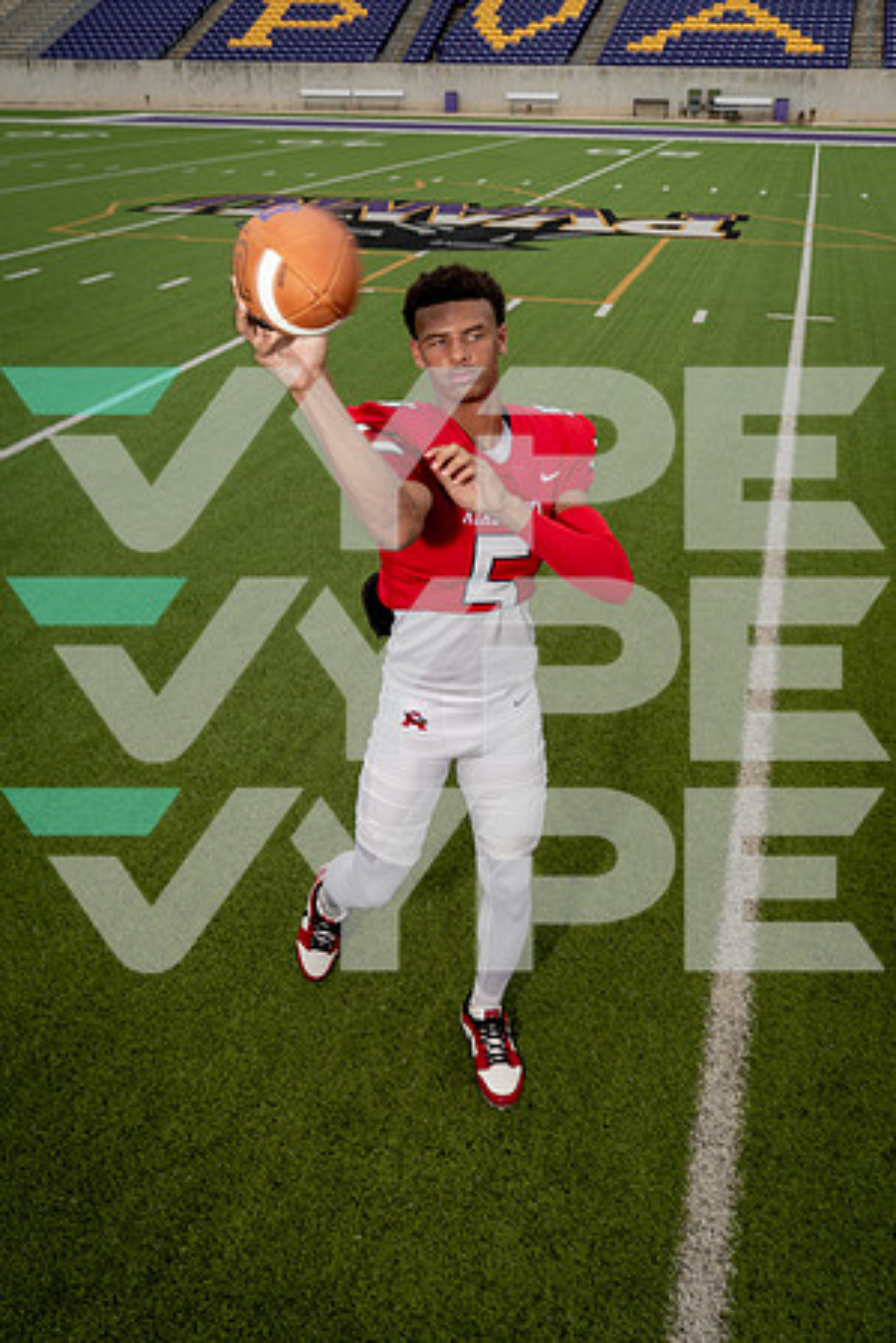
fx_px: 1157
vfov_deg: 60.3
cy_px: 672
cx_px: 448
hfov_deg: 42.3
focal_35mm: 31
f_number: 8
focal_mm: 31
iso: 100
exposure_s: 1/250
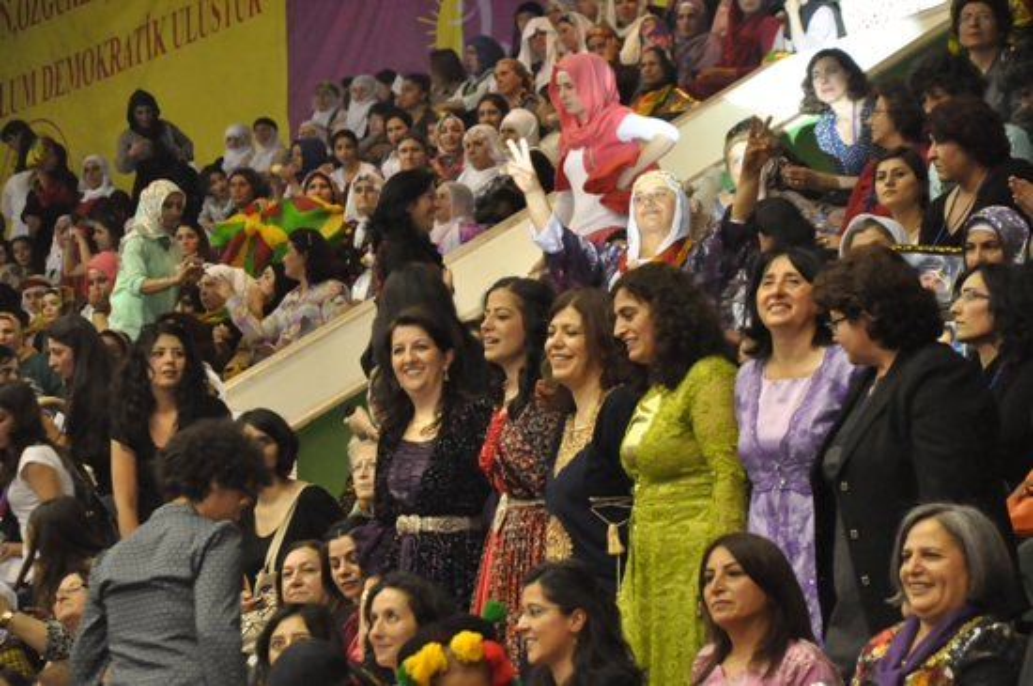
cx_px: 516
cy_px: 343
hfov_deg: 15.2
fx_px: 3868
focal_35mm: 135
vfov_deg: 10.1
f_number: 5.6
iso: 3200
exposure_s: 1/80
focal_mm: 90
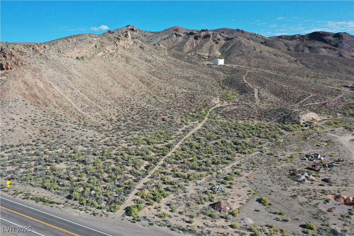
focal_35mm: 28
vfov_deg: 46.4
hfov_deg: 65.5
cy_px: 118
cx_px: 177
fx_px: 275
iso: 100
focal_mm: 10.26
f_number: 2.8
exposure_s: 1/1600
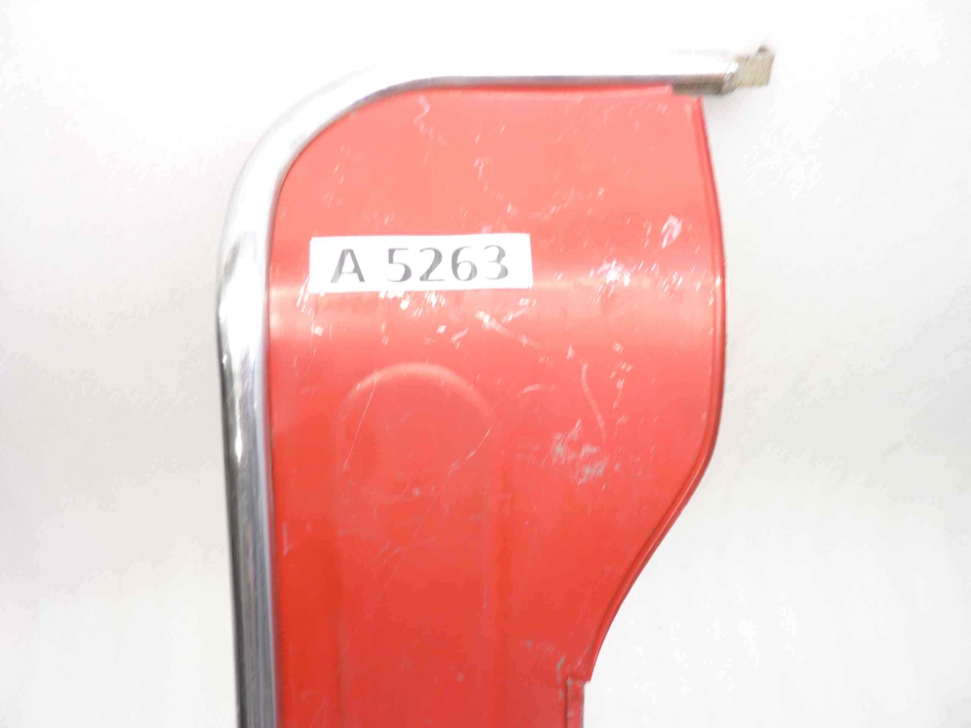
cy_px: 364
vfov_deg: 54.9
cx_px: 486
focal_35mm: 25
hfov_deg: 69.4
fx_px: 701
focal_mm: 4.1
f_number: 3.3
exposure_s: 1/8
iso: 80
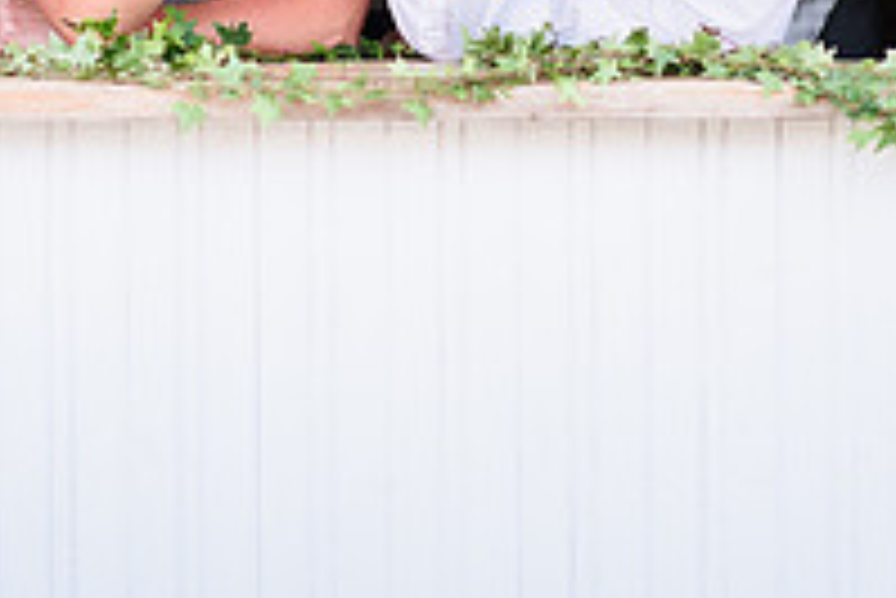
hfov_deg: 8.1
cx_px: 279
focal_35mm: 254
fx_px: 6326
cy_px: -205
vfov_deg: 5.4
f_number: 1.4
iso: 100
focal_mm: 85
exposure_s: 1/100
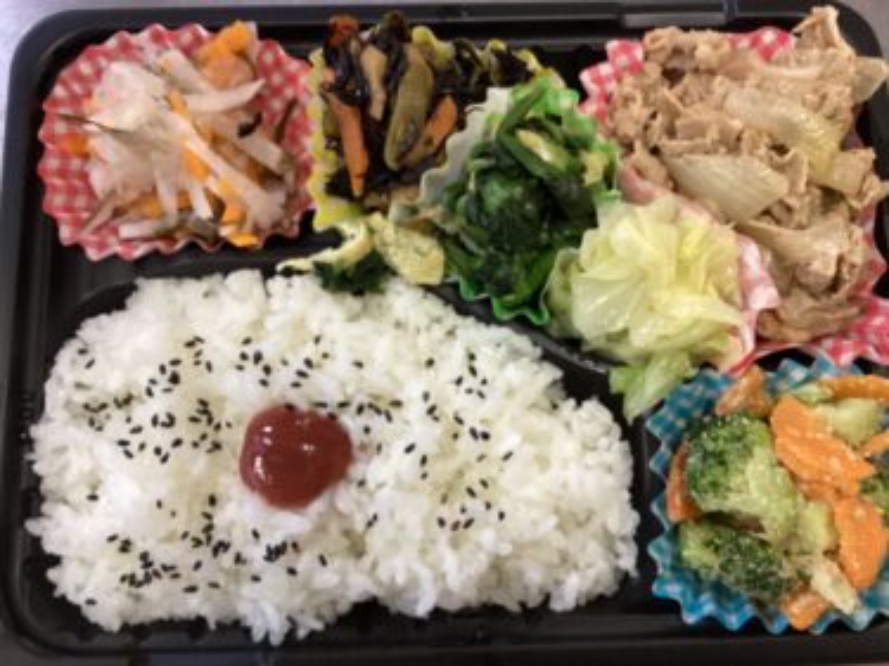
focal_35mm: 31
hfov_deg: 58.4
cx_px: 444
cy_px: 333
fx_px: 796
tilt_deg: -78.1
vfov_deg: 45.4
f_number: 2.4
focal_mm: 3.3
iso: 250
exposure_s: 1/60
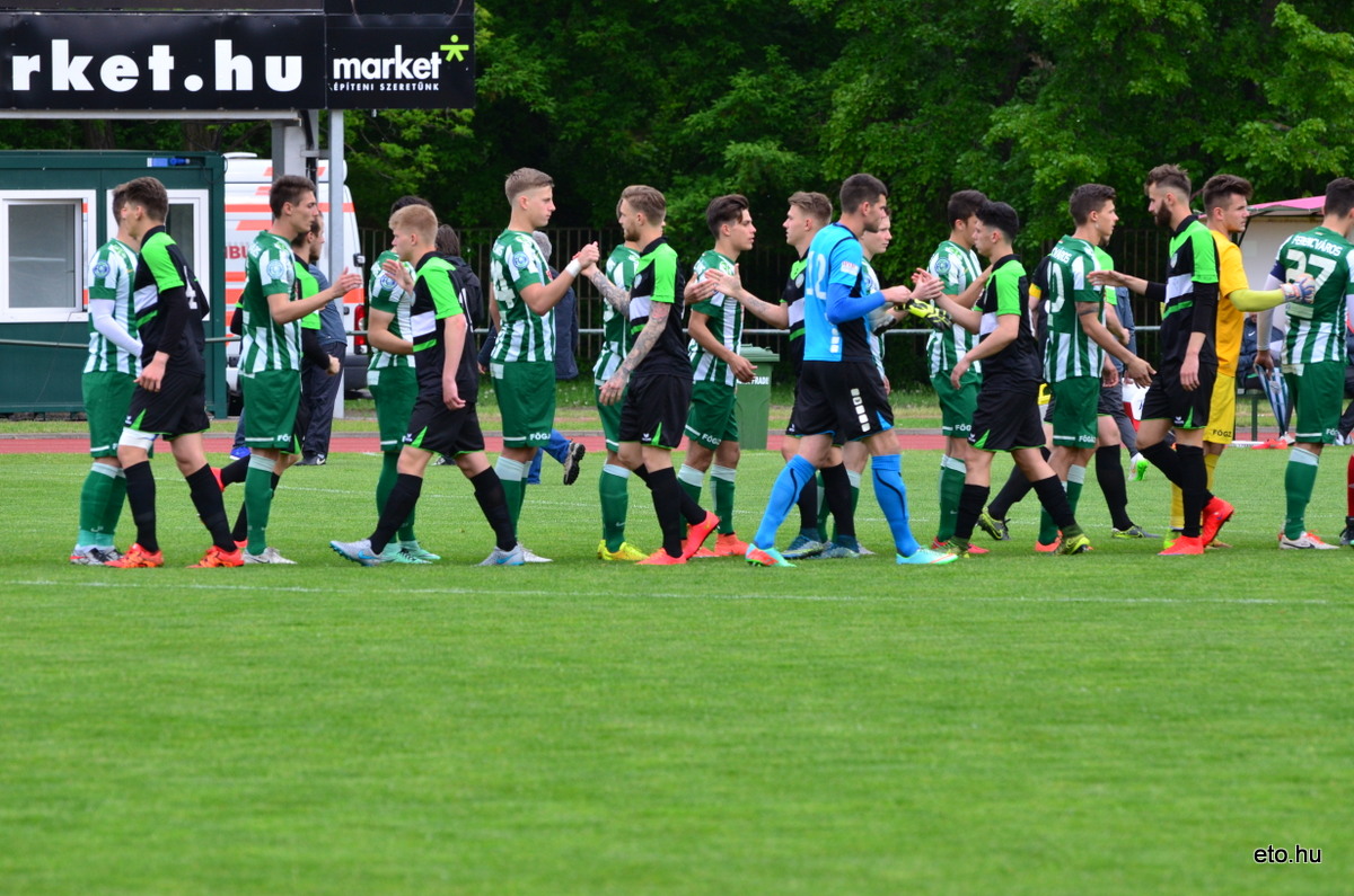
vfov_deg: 4.7
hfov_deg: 7.1
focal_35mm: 292
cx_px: 677
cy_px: 448
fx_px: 10979
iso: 500
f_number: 5.6
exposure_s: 1/500
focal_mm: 195
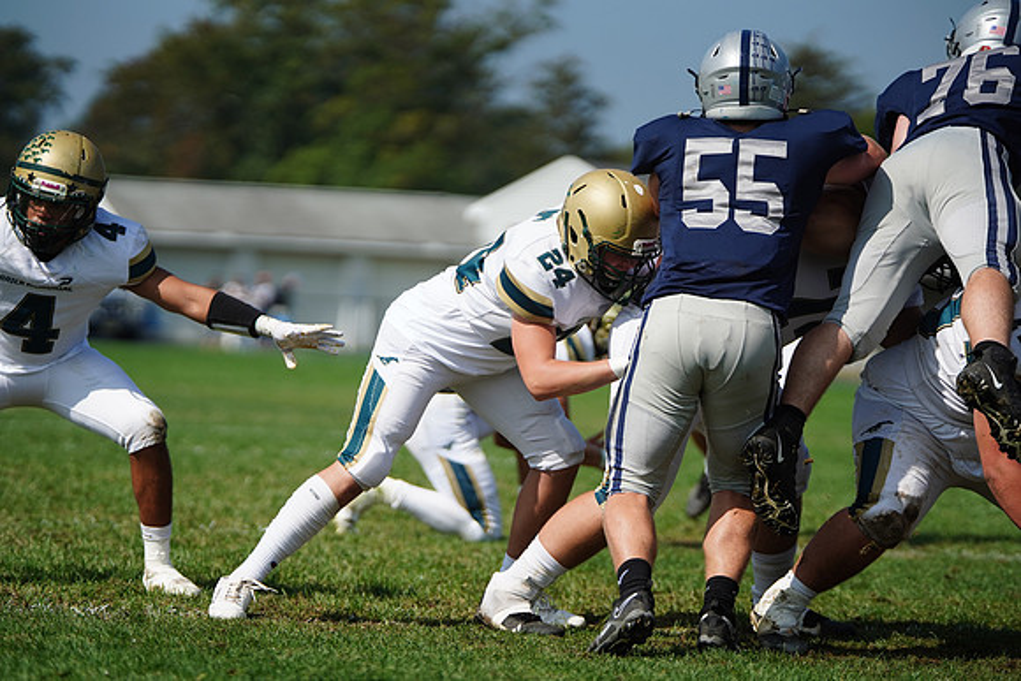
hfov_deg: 9.8
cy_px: 340
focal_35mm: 209
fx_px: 5929
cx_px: 510
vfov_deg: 6.6
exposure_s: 1/8000
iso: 400
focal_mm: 209
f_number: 2.8
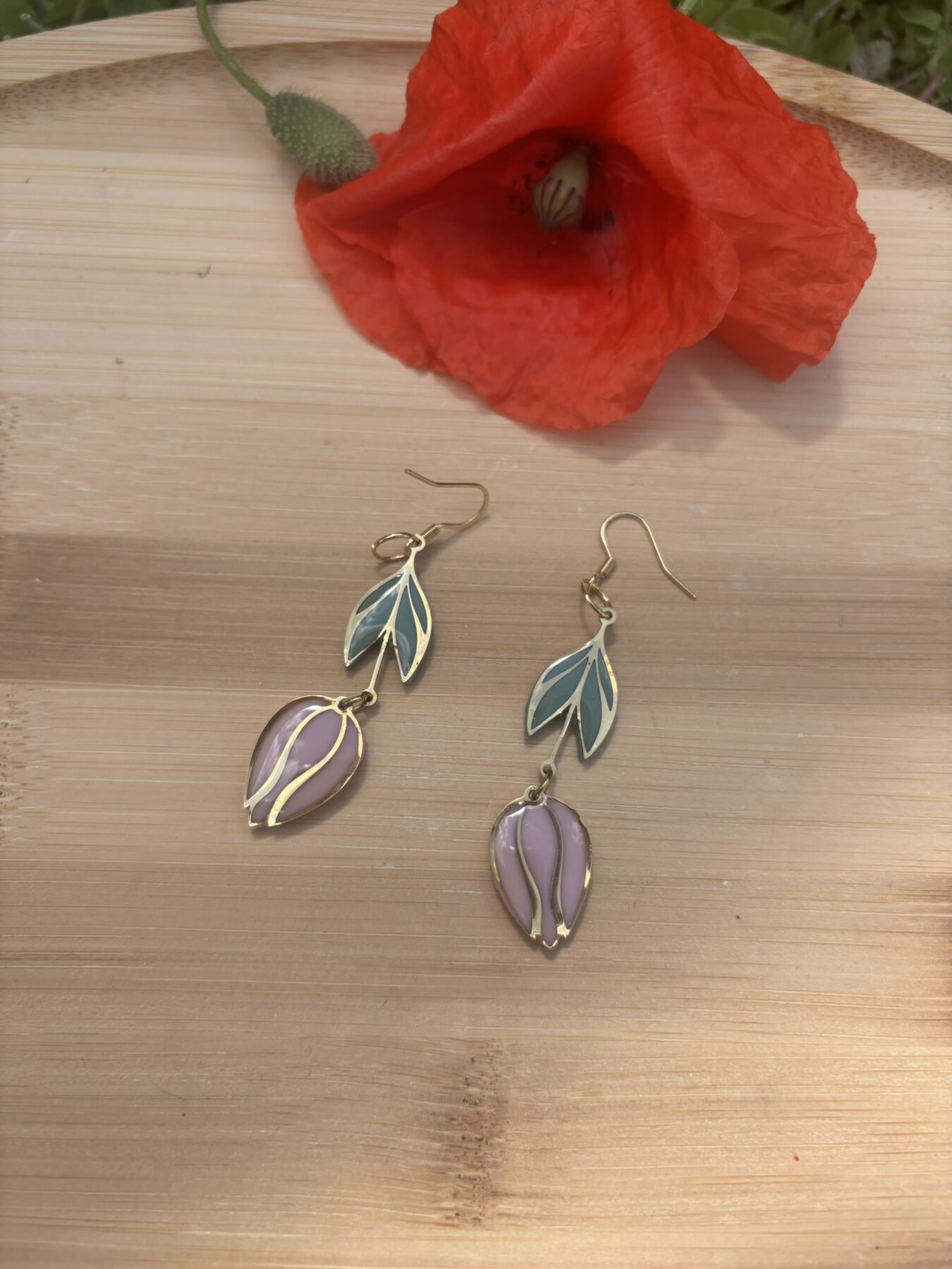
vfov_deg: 67.3
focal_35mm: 26
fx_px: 953
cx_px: 476
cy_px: 634
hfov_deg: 53.1
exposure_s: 1/1695
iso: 50
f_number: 1.6
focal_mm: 5.96
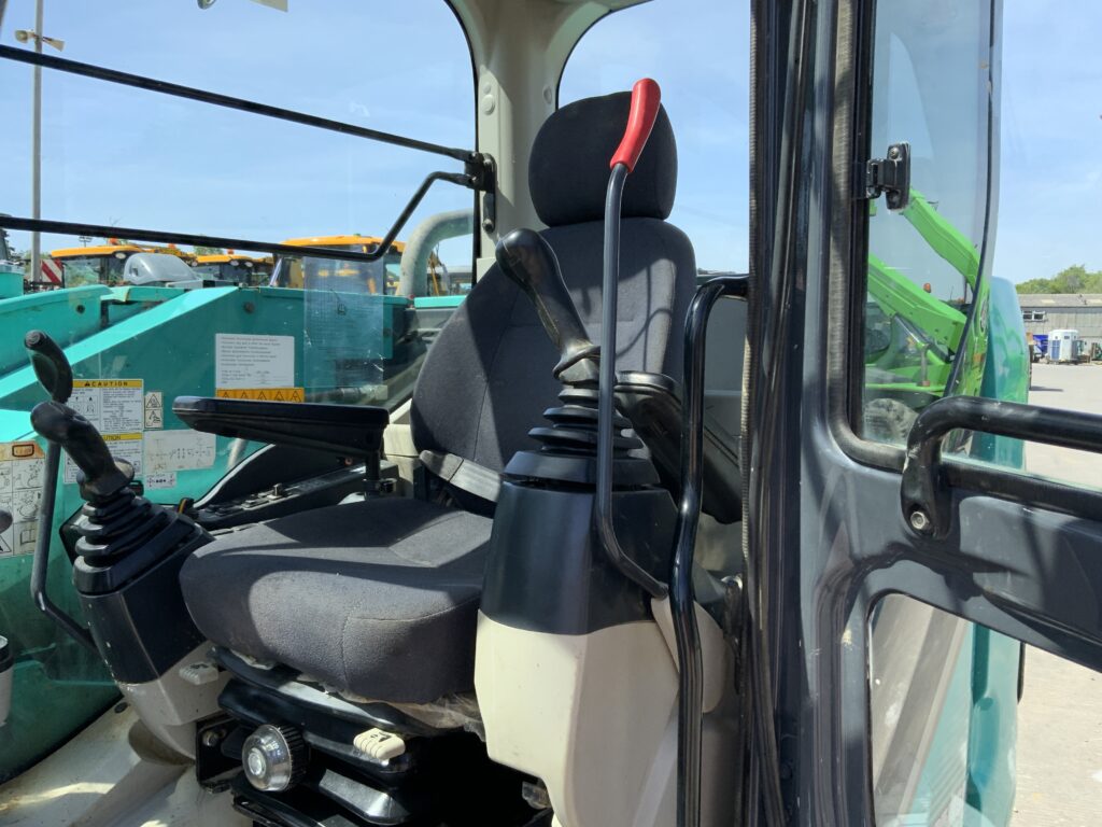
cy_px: 414
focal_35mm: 29
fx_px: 923
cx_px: 551
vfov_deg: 48.2
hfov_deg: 61.7
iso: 16
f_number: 1.8
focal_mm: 3
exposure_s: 1/719
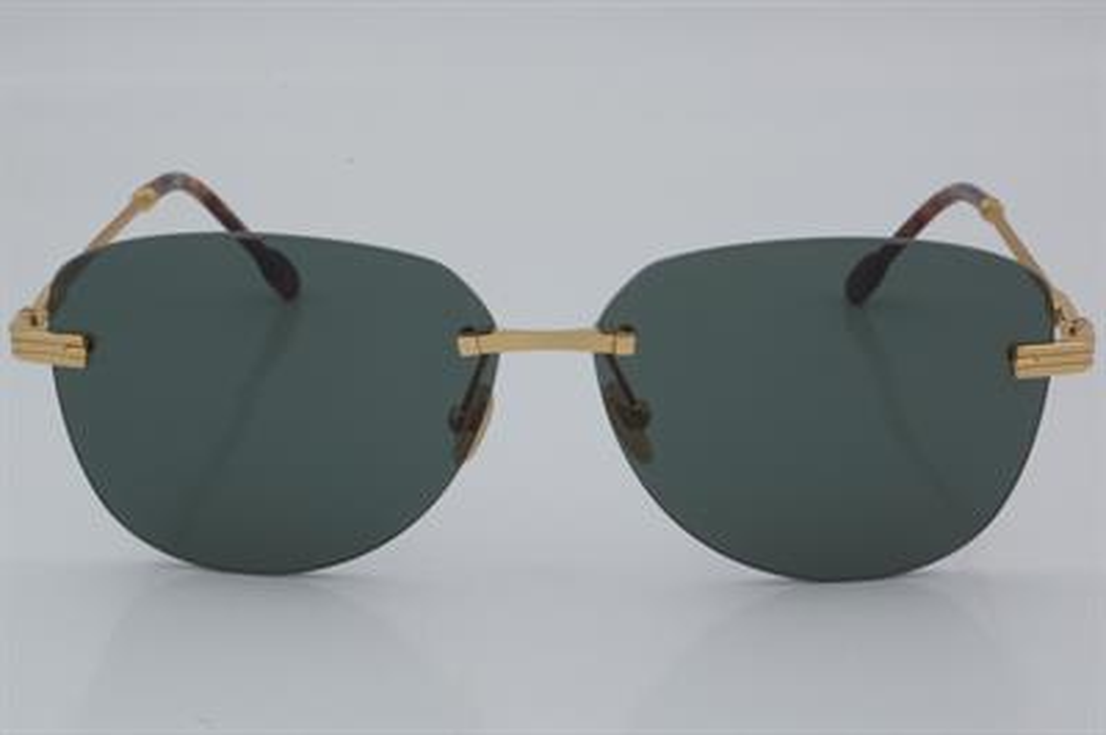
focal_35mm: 82
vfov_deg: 16.5
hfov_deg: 24.6
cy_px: 368
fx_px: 2532
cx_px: 553
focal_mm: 55
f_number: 32
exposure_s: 1/4
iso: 100
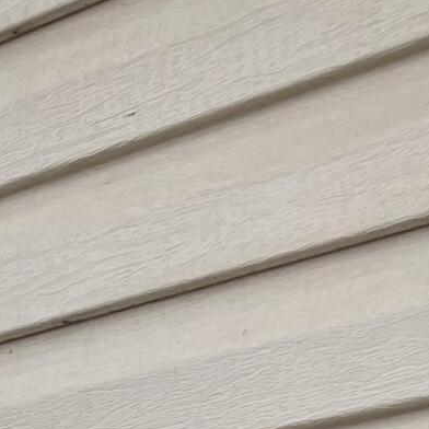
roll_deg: +0.7
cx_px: -286
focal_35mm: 169
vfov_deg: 9.2
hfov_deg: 9.9
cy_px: 1053
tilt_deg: -3.4
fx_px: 2370
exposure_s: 1/2049
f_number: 1.6
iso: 32
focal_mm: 5.1
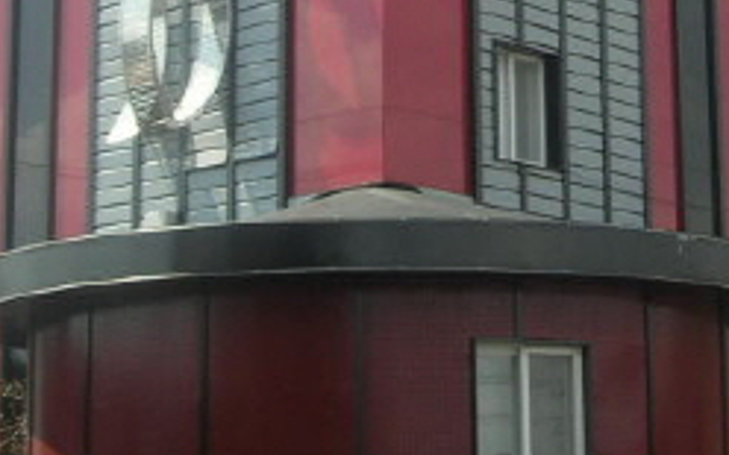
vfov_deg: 9.9
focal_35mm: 130
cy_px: -82
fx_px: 2583
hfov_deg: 16.0
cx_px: 509
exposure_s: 1/353
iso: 64
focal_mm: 7.8
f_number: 4.8
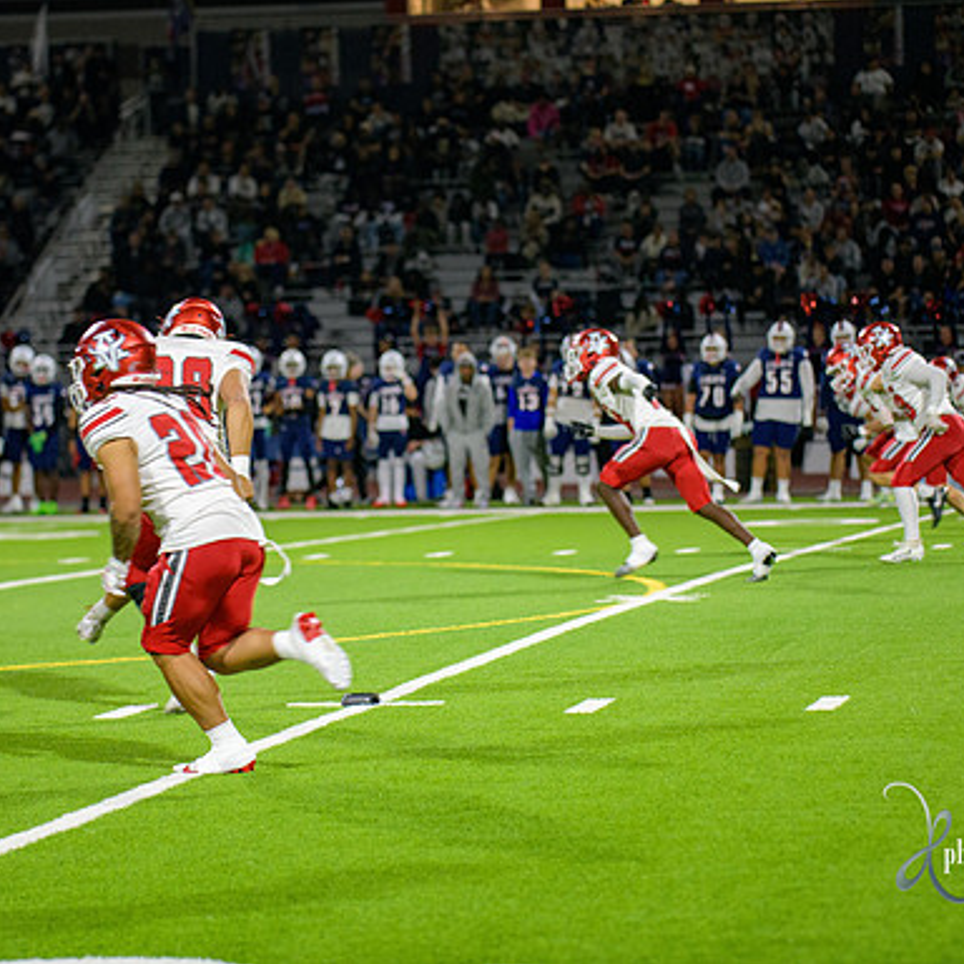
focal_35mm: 154
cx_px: 424
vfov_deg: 11.3
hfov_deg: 11.3
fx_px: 4852
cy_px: 481
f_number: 2.8
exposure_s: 1/250
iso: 2000
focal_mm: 120
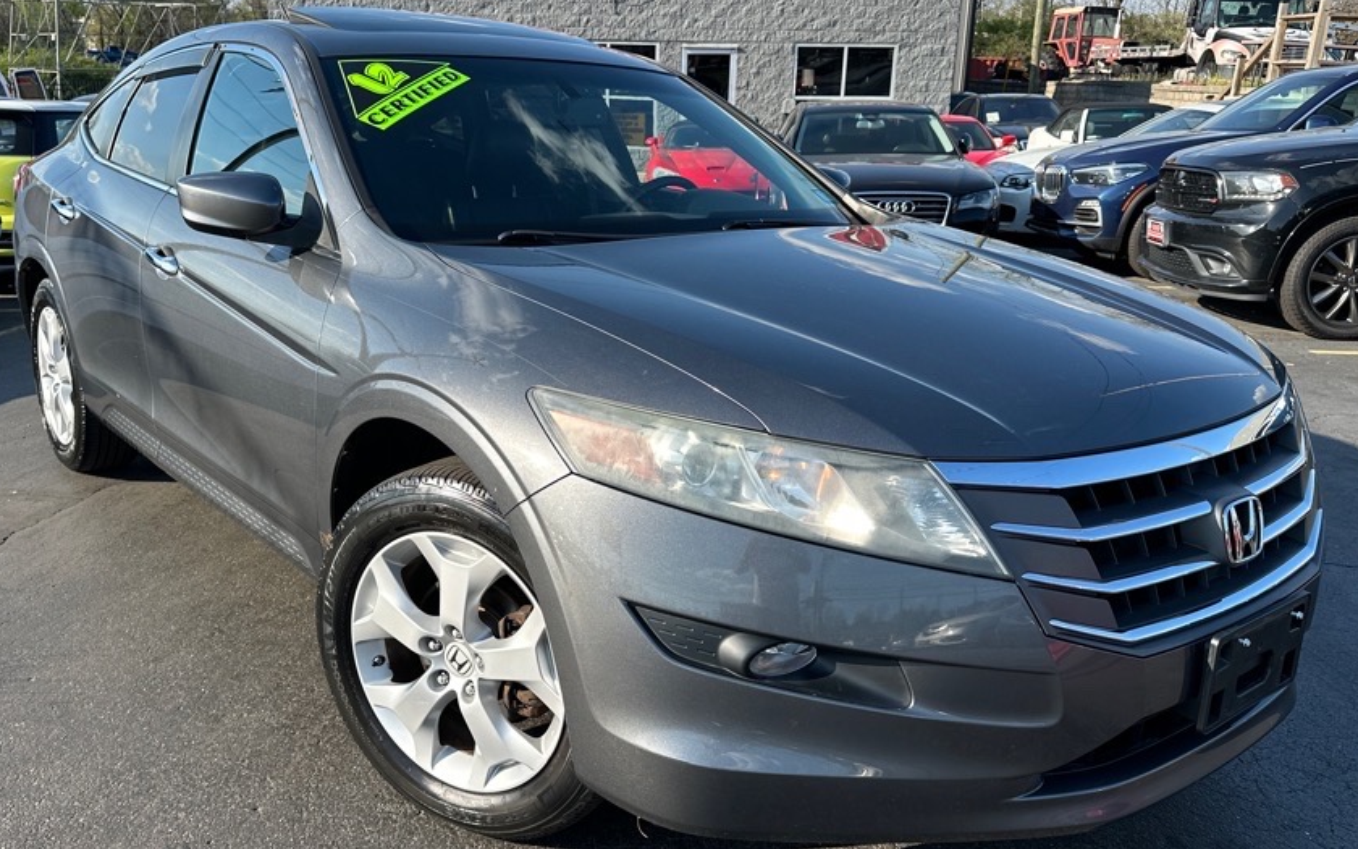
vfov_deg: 40.6
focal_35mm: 31
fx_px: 1147
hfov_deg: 61.2
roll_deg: -0.9
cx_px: 629
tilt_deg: -18.2
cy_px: 463
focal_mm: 6.86
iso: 80
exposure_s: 1/2070
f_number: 1.78
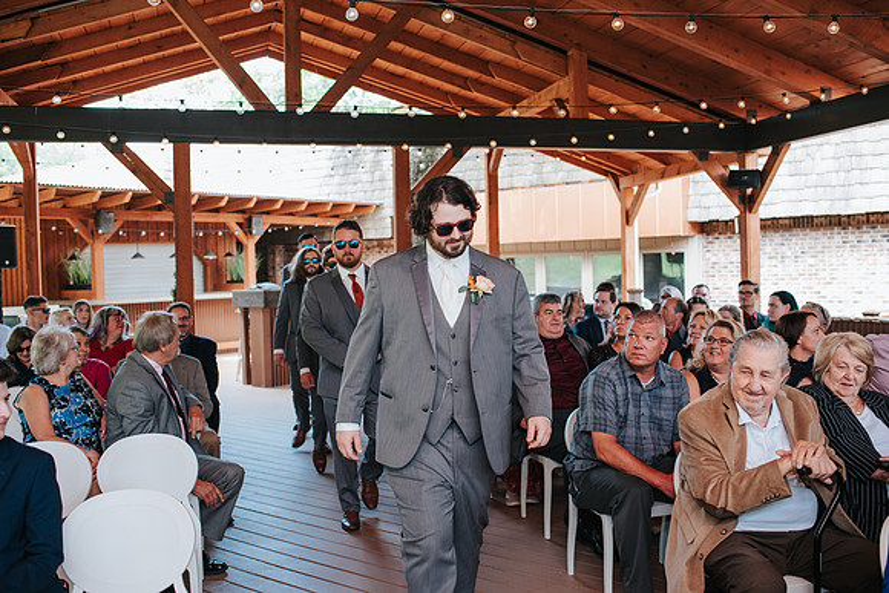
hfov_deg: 53.7
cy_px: 296
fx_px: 878
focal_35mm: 36
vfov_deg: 37.3
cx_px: 444
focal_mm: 35
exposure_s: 1/125
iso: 280
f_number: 3.2
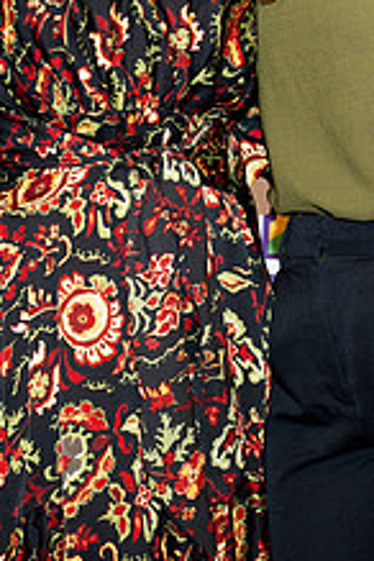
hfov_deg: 8.4
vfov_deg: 12.4
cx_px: 383
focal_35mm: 163
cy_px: -8
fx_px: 2540
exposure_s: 1/160
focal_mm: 53
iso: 800
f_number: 5.6
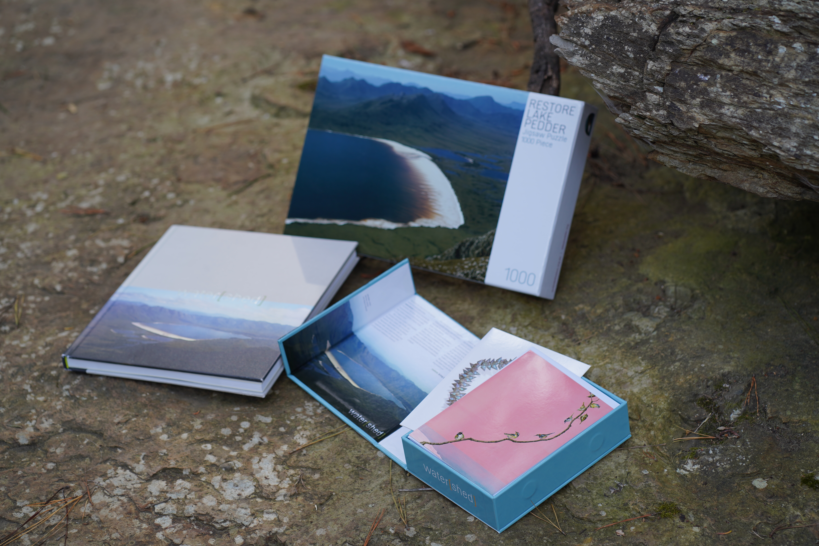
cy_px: 273
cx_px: 410
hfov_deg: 23.9
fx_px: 1934
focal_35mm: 85
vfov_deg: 16.1
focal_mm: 85
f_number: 4
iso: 100
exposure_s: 1/160
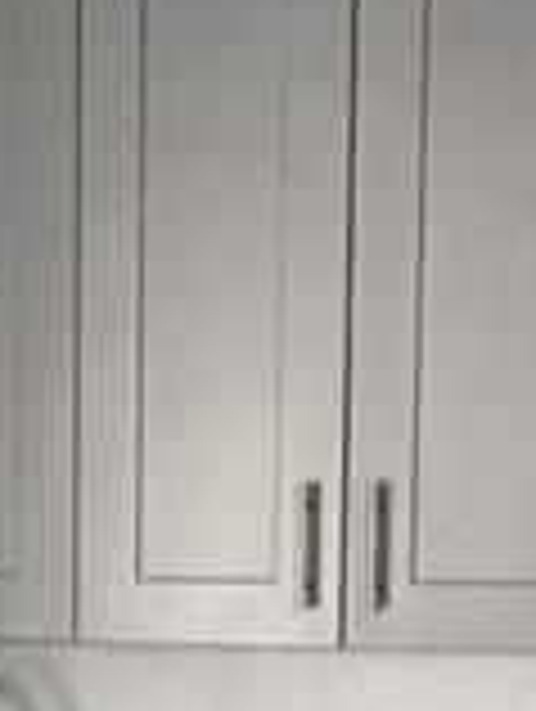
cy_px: 801
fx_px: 2183
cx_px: 50
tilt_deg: -5.8
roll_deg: -0.8
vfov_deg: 17.8
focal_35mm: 106
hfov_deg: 13.9
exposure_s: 1/60
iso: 640
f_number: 2.2
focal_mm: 2.22
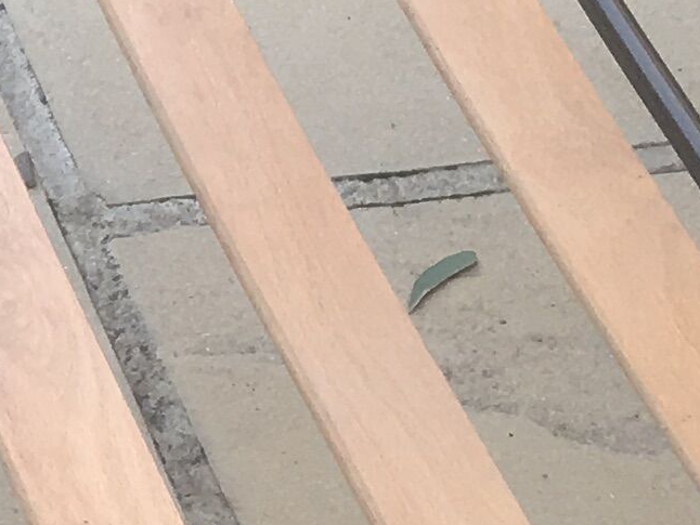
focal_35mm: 181
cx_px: -646
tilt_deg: -45.2
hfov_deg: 10.2
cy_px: 403
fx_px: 3662
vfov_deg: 8.2
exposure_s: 1/275
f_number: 2.2
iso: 25
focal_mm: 4.15
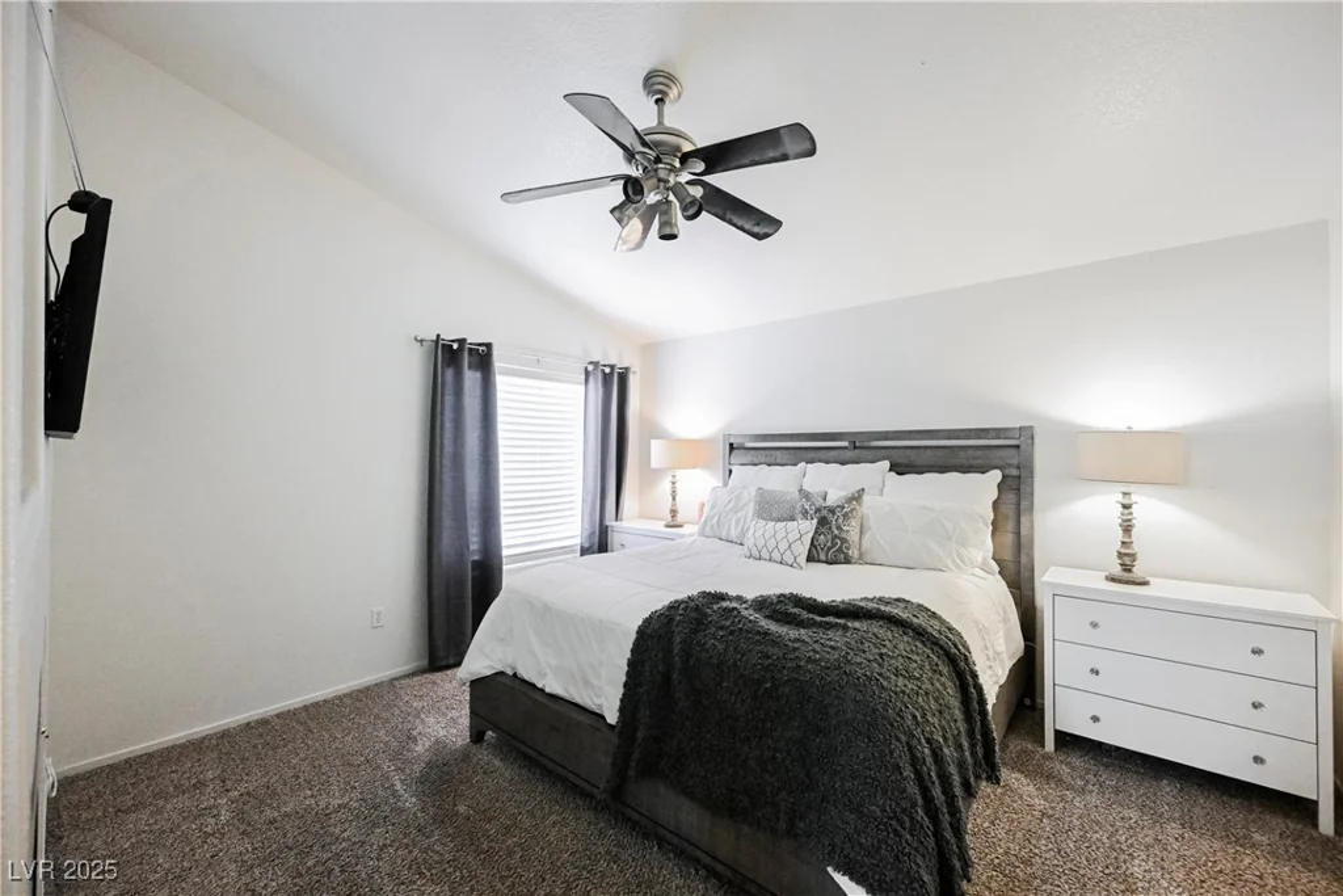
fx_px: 522
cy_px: 448
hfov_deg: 104.2
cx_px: 672
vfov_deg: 81.2
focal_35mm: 14
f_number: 5.6
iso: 5000
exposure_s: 1/60
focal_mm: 14
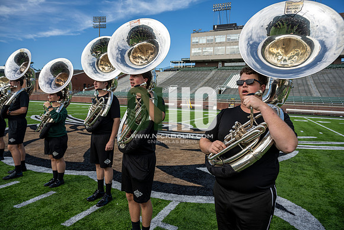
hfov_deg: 73.7
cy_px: 115
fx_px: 229
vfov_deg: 53.2
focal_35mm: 24
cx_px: 172
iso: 31
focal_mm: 24
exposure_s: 1/250
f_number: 4.5
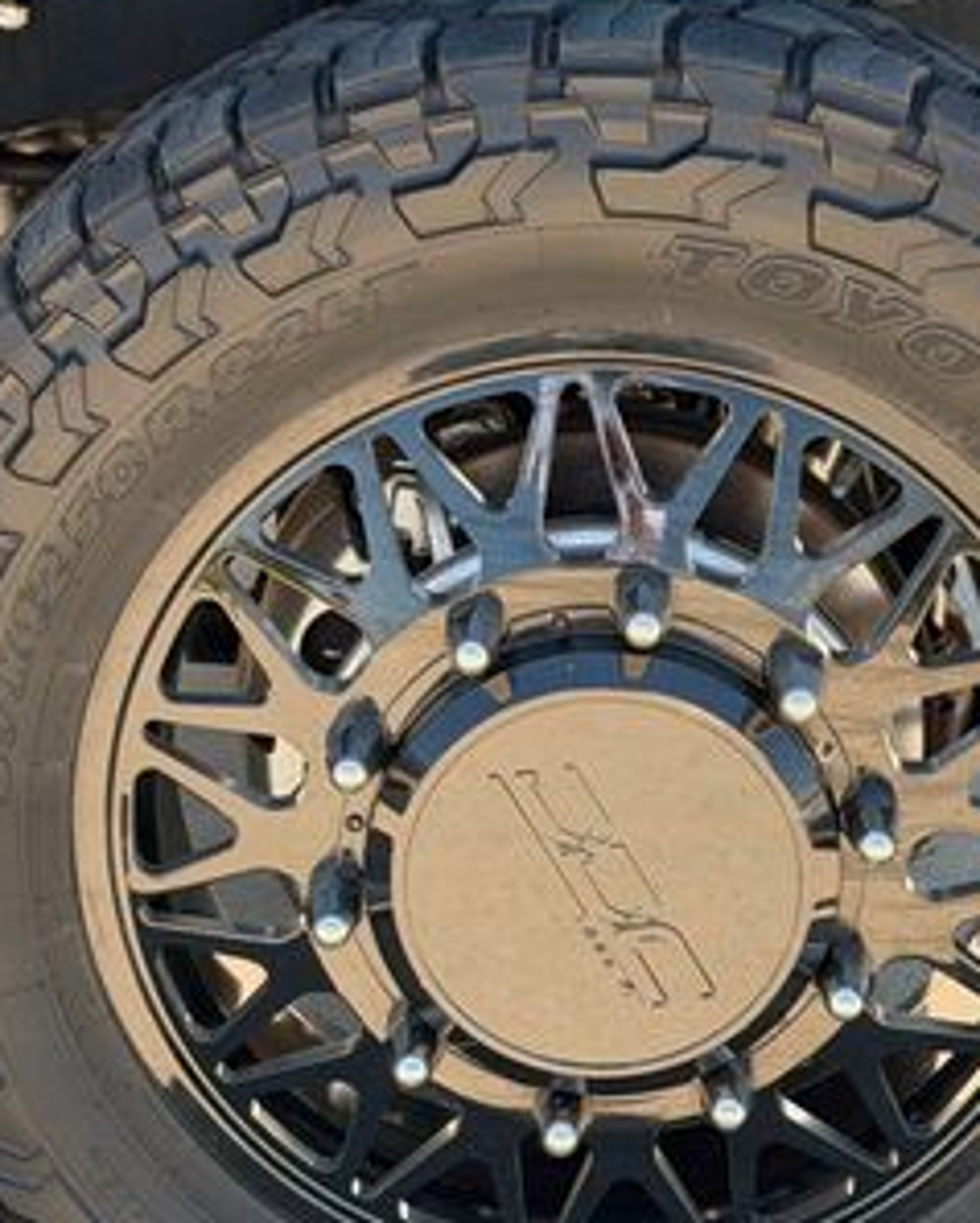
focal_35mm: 101
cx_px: 642
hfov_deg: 15.2
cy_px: 729
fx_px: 3658
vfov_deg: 19.0
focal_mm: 6.76
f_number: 1.78
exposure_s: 1/530
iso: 100
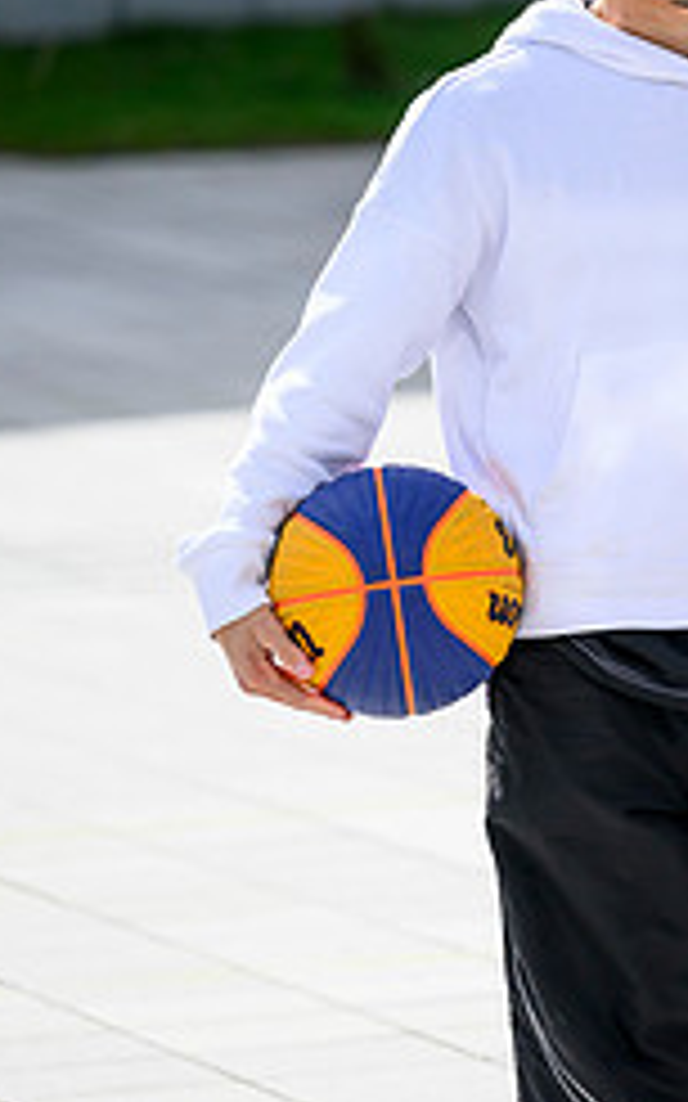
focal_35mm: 314
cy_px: 241
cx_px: 1237
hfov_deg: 4.1
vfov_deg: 6.7
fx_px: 9426
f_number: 3.5
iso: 400
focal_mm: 130
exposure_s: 1/4000
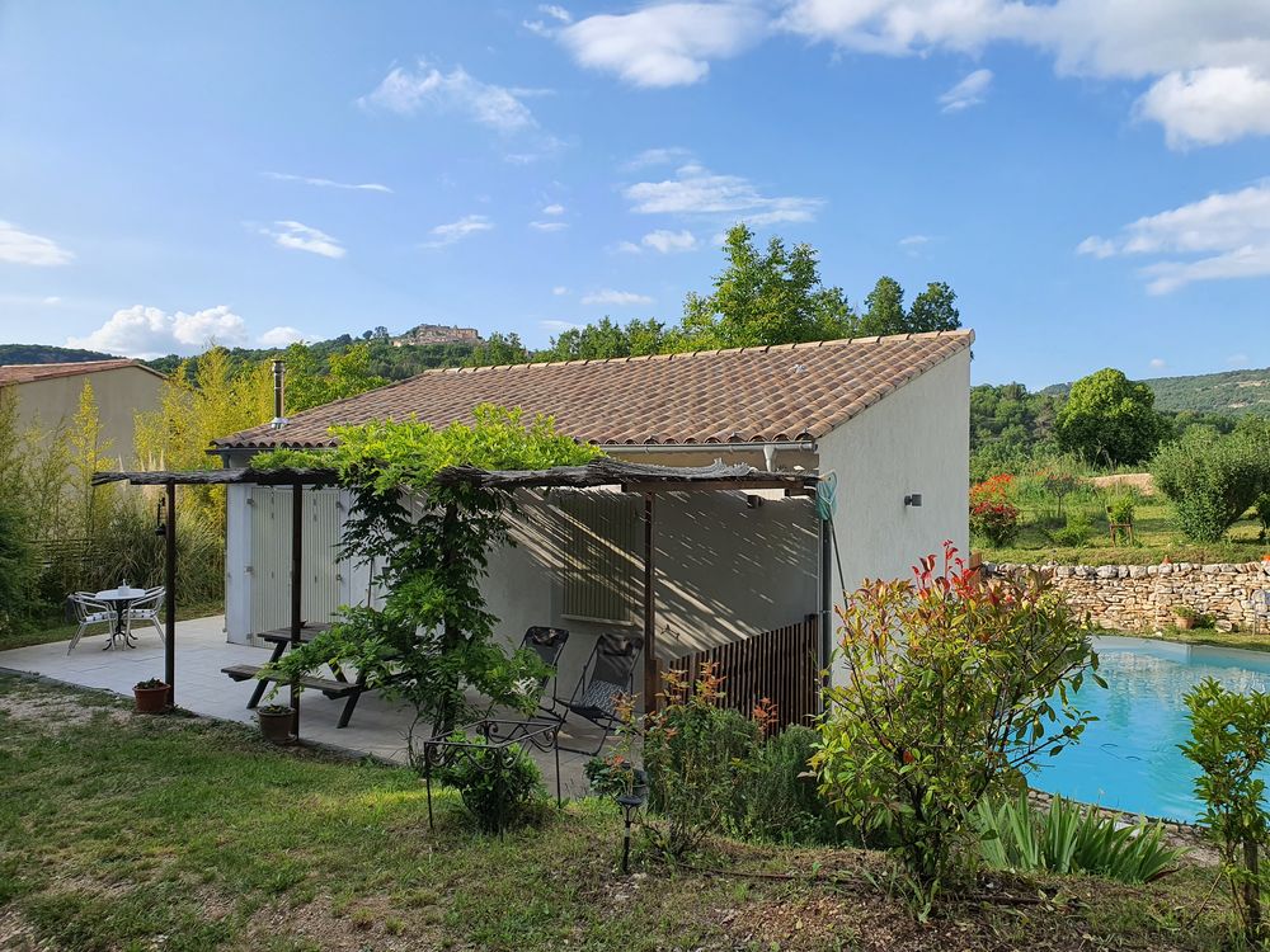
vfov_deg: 53.1
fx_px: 954
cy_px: 476
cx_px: 635
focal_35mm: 26
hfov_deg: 67.3
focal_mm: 4.3
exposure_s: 1/1128
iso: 50
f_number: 2.4
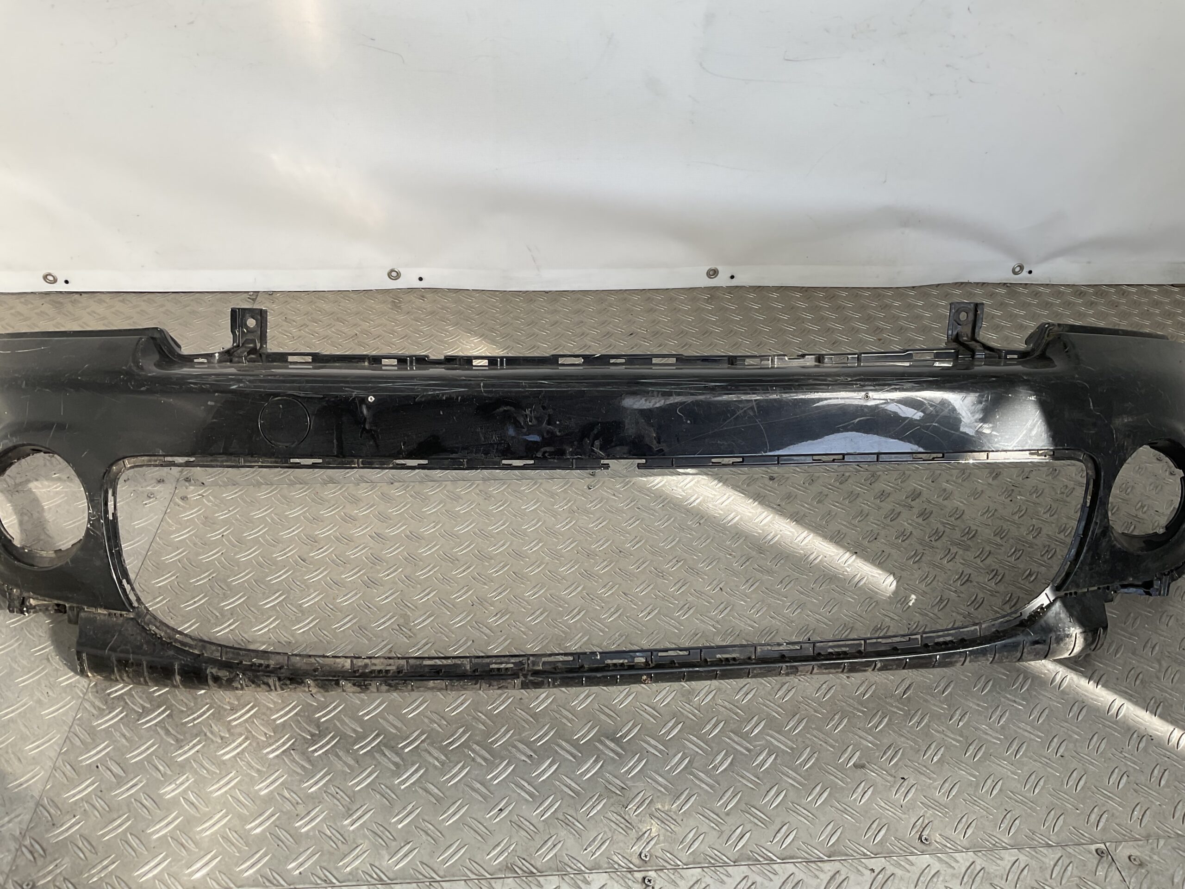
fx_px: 993
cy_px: 444
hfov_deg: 61.7
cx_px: 592
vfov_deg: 48.2
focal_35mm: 29
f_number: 1.8
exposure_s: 1/223
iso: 16
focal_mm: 3
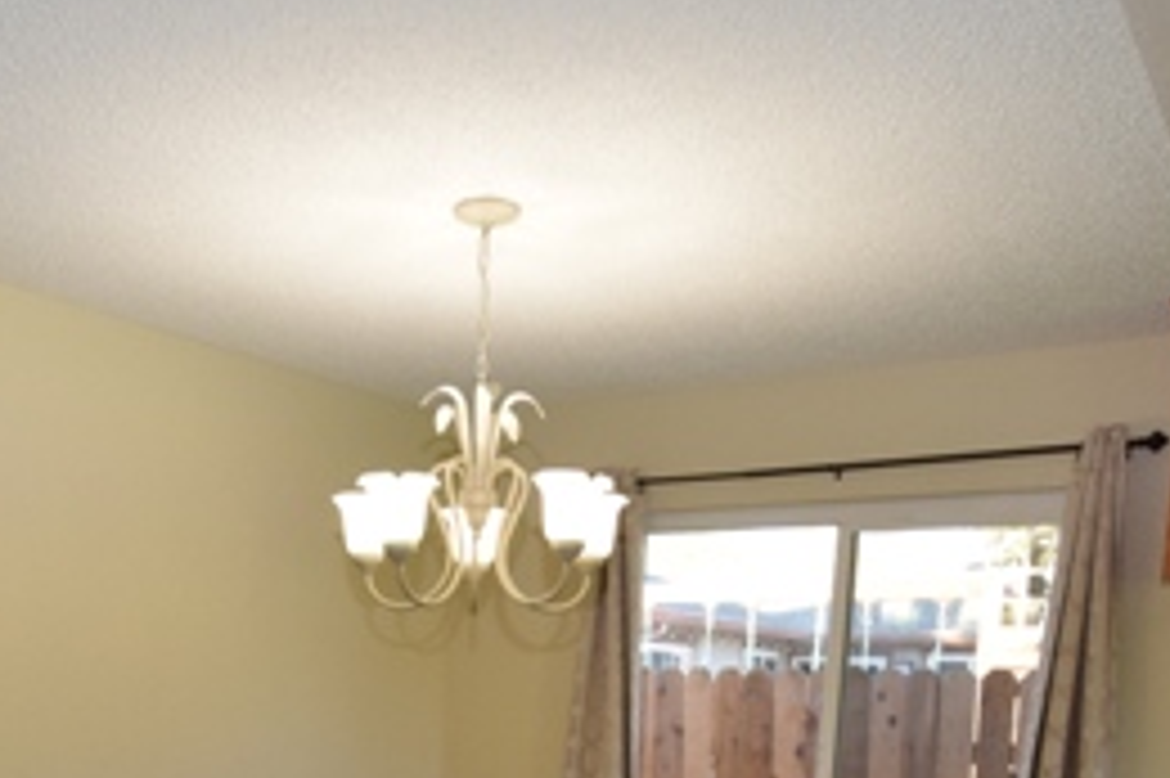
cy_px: 879
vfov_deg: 31.4
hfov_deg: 51.3
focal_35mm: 37
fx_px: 1202
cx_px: 428
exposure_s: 1/125
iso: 800
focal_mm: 10
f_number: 5.6
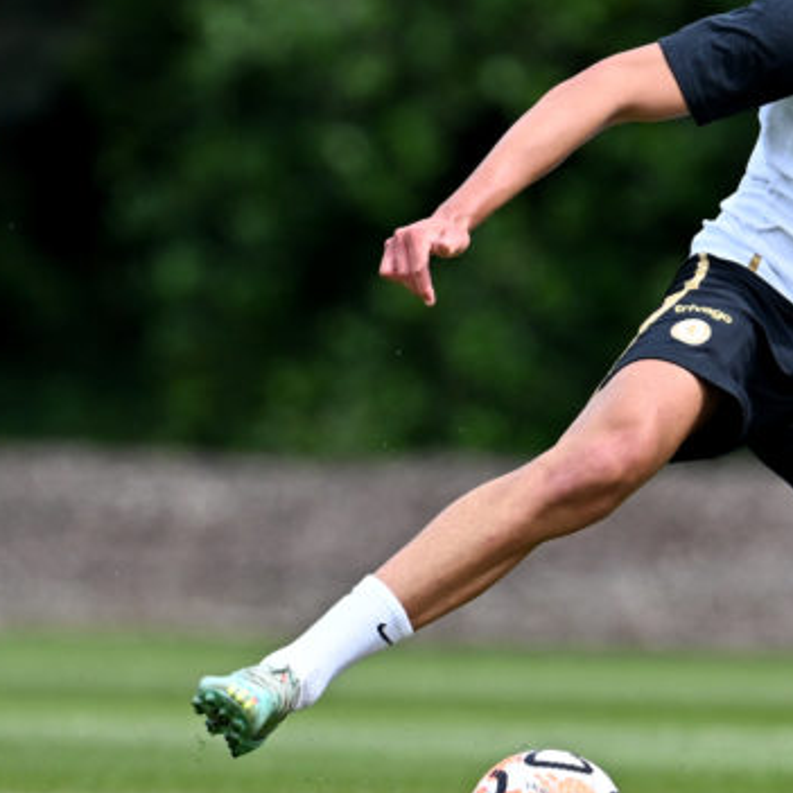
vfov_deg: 1.8
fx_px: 25737
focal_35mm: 993
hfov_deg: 1.8
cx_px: 1091
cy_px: 247
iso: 640
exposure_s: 1/5000
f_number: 4
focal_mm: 400
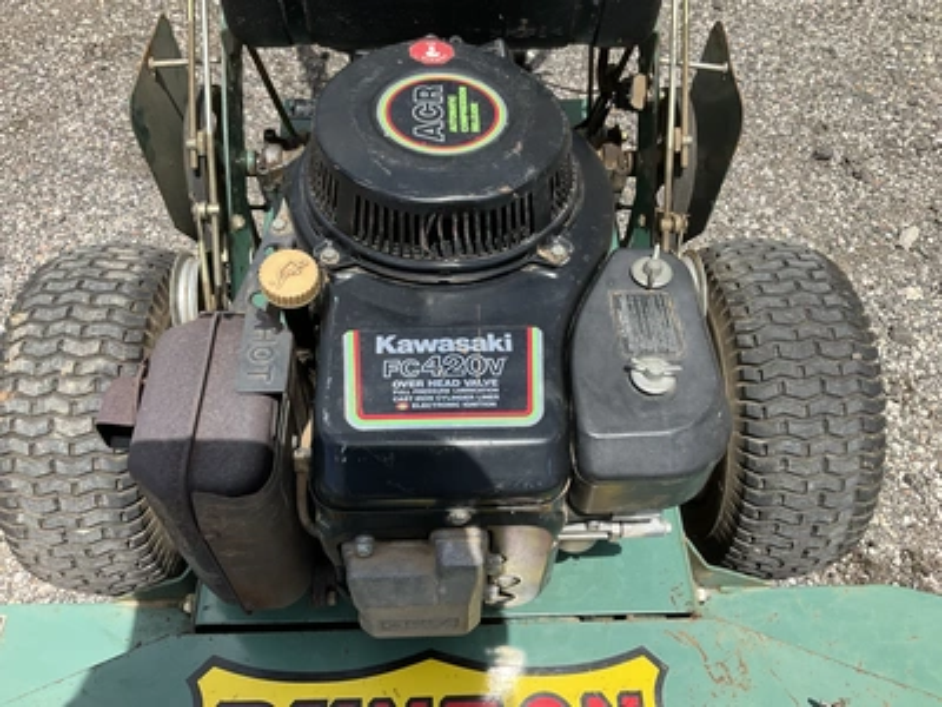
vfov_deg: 48.2
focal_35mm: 29
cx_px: 471
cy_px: 354
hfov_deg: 61.7
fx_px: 789
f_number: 1.8
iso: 25
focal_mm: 3
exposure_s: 1/1490
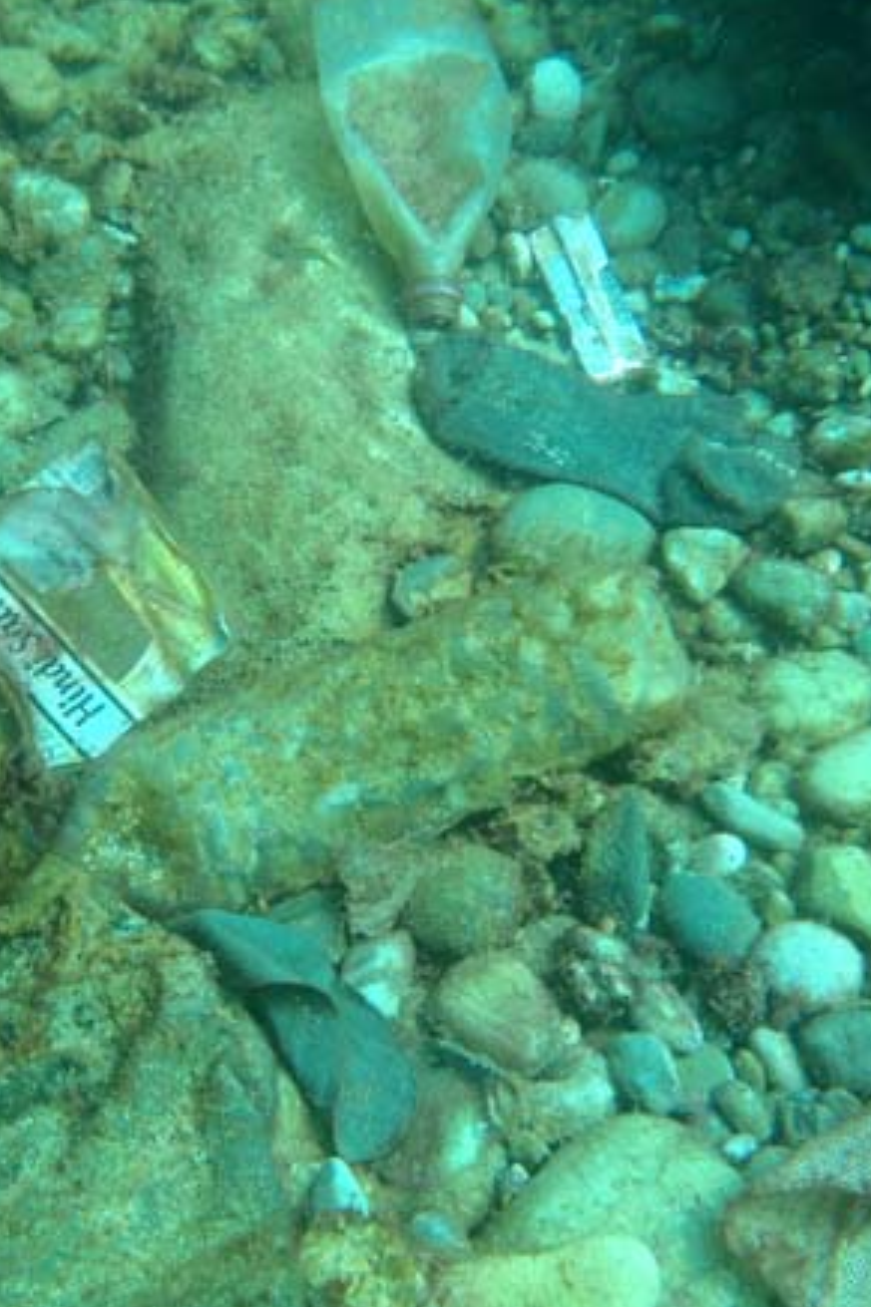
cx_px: 260
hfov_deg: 33.0
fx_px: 1453
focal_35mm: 40
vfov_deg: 48.5
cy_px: 640
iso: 80
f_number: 3.9
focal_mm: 5
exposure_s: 1/80
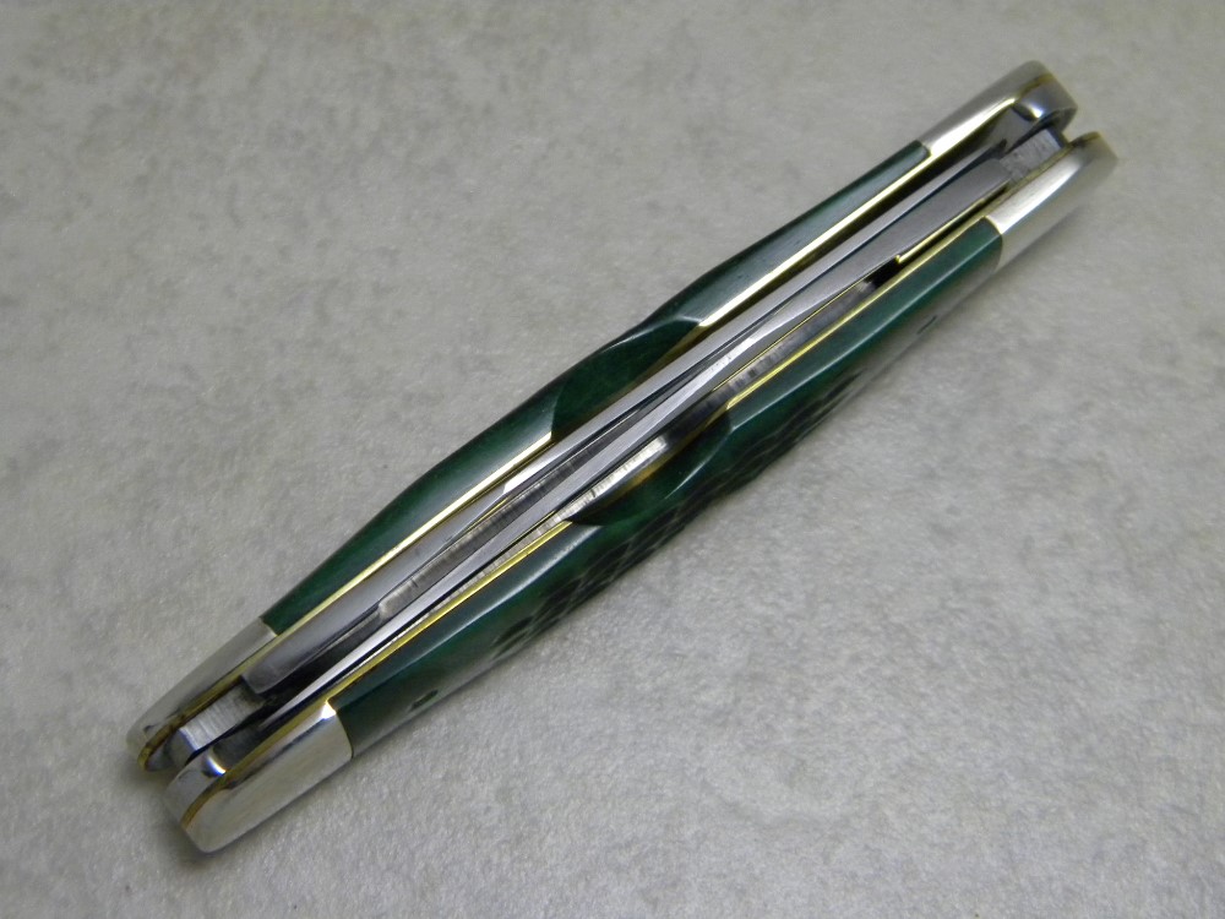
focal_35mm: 83
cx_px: 612
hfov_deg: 23.6
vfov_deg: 17.8
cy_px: 460
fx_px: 2937
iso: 400
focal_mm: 15.1
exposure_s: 1/41.3
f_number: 4.5
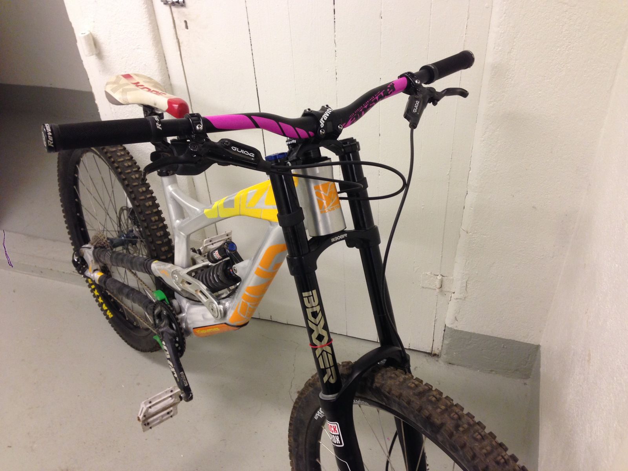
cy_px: 236
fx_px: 599
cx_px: 314
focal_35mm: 33
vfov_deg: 42.9
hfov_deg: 55.4
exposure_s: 1/20
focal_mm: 4.12
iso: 125
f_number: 2.4
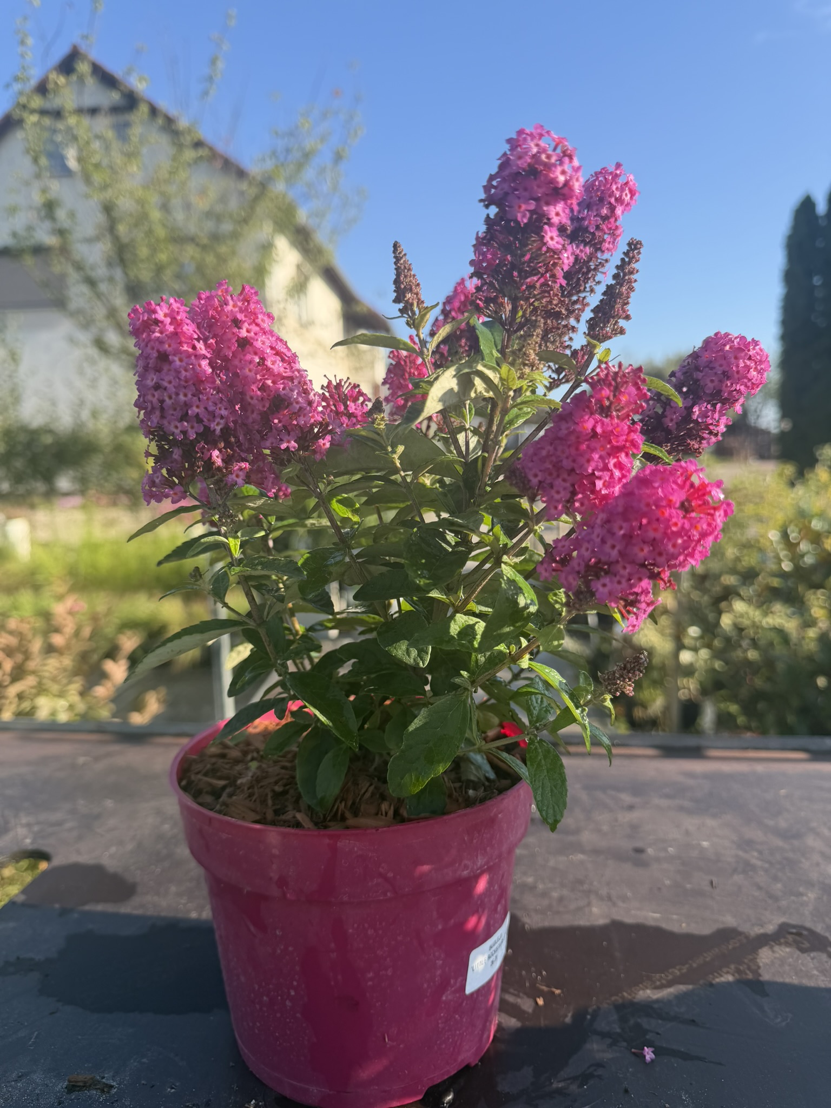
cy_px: 554
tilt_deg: -8.3
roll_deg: +0.2
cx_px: 416
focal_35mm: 24
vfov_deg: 71.6
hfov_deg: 56.8
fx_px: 768
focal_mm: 6.76
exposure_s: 1/1553
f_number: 1.78
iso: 80
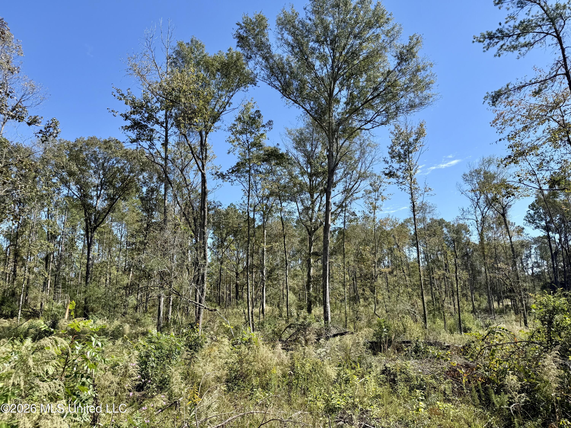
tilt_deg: +12.5
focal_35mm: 24
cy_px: 214
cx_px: 286
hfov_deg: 71.6
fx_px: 396
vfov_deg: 56.8
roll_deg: +3.0
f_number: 1.78
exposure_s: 1/2801
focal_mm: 6.76
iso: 80
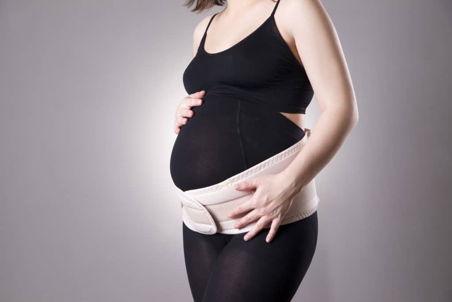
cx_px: 226
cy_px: 151
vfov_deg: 18.2
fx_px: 942
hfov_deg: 27.0
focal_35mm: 75
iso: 200
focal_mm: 75
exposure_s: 1/80
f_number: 7.1
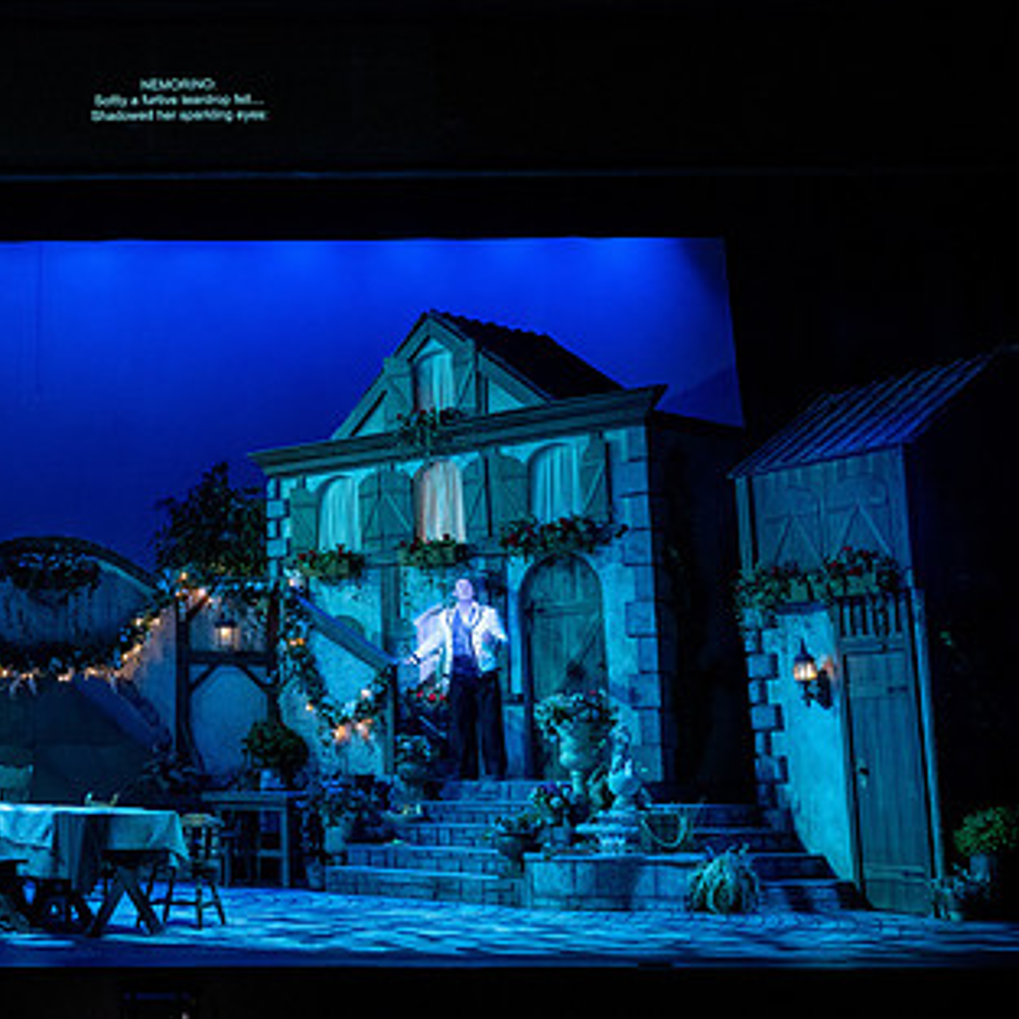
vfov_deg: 30.0
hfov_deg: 28.8
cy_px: 397
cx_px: 86
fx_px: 1898
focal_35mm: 57
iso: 1600
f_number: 4.5
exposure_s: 1/160
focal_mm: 32
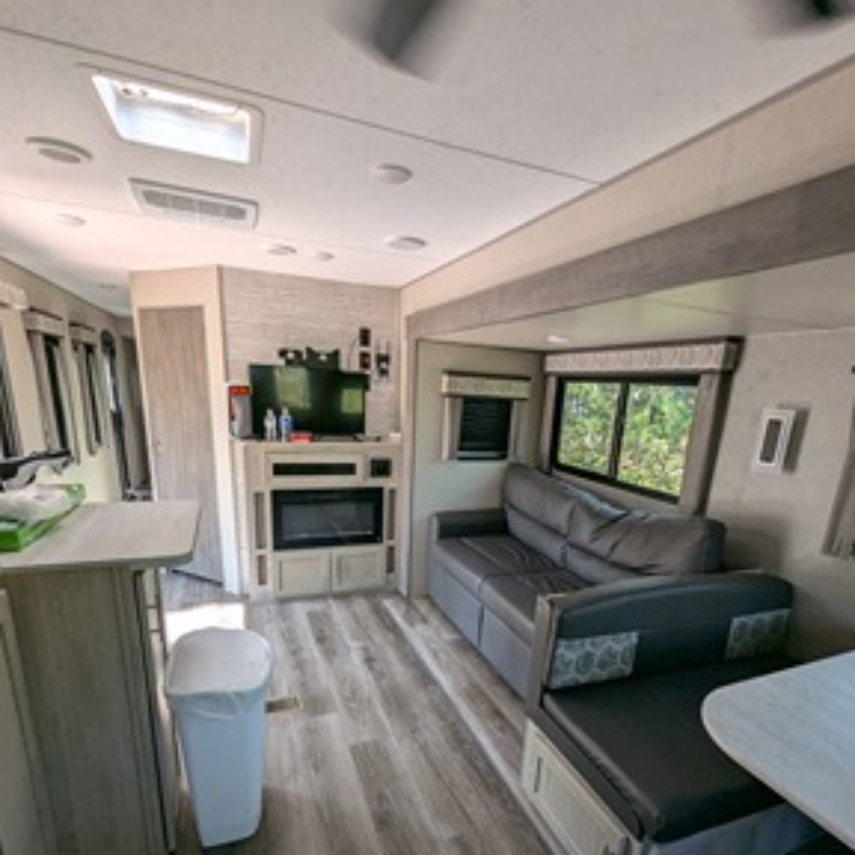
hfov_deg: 87.4
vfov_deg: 86.2
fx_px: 447
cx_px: 444
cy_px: 520
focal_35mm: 16
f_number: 2.2
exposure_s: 1/68.2
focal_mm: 1.95
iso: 85
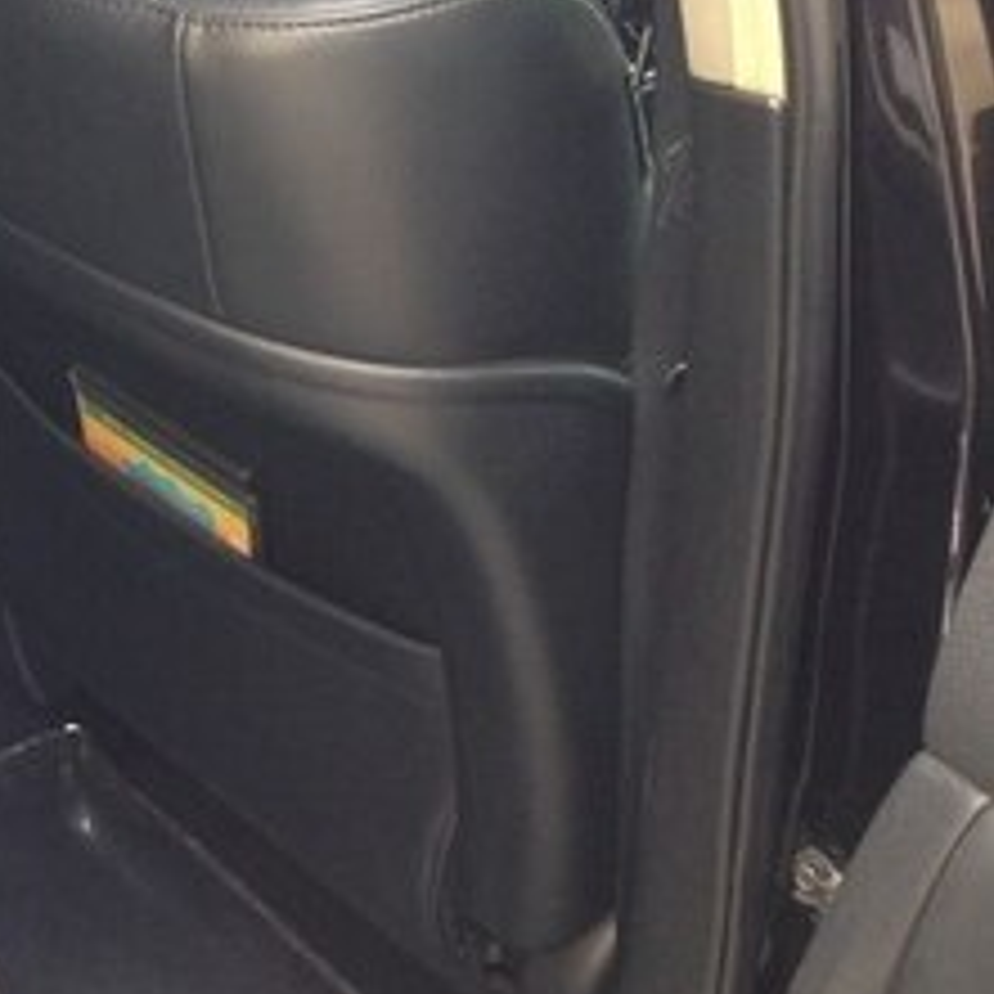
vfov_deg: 19.9
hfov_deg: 17.9
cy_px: 380
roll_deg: +3.0
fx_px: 2826
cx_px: -486
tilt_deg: -30.2
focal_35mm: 87
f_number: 2.4
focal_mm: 4.12
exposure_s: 1/40
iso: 50
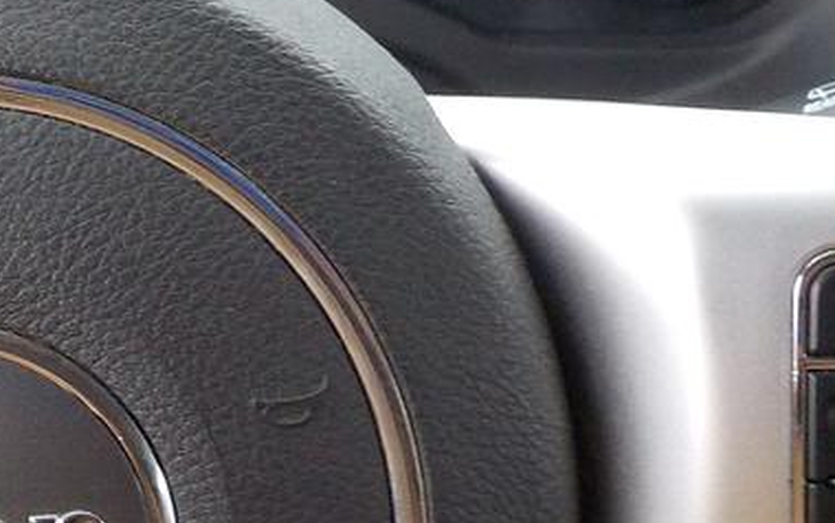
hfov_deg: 18.8
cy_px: 319
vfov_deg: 12.2
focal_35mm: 107
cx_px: -51
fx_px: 2436
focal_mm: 4.1
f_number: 3.3
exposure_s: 1/30
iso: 250
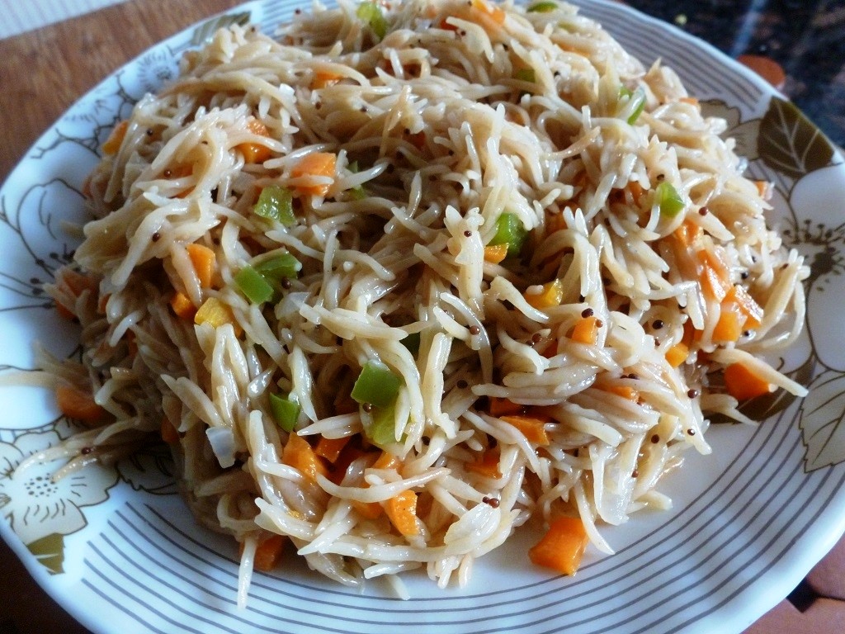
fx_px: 586
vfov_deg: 56.8
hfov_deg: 71.6
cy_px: 317
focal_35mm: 24
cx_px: 422
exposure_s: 1/15
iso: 400
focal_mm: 4.3
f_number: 3.3
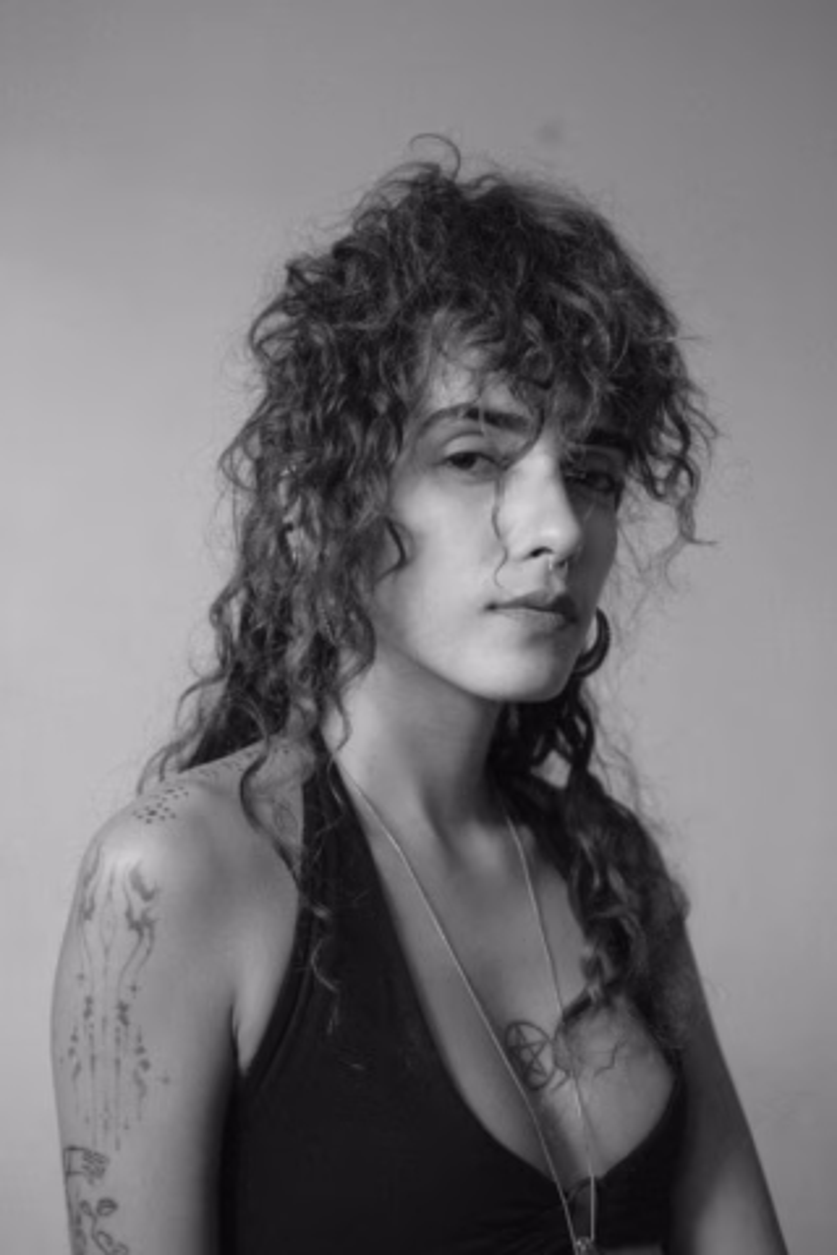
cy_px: 628
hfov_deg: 25.5
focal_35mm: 53
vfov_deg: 37.5
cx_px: 418
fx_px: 1848
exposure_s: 1/60
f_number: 2
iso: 800
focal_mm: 35
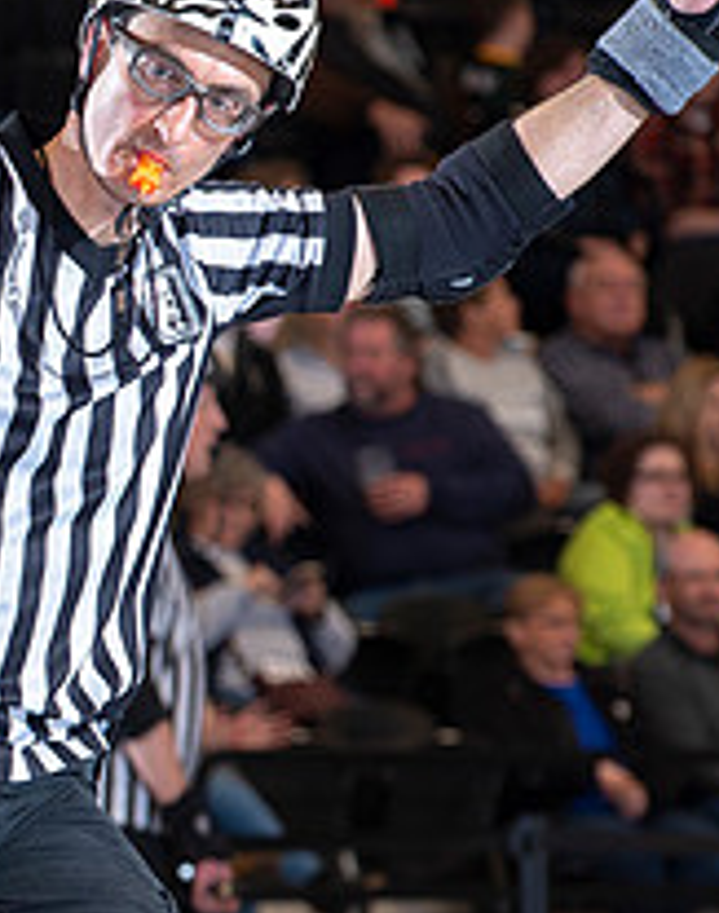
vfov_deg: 3.9
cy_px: 676
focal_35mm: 494
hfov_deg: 3.1
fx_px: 13268
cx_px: -733
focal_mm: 160
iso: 640
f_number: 5.6
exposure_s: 1/160
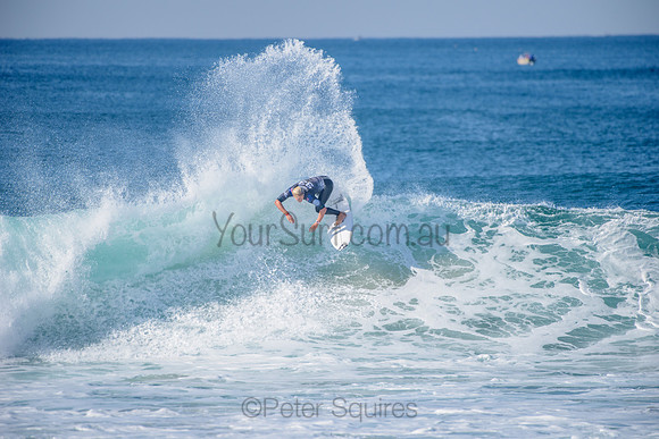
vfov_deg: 2.8
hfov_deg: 4.1
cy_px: 220
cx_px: 330
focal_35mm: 500
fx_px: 9154
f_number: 5.6
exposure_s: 1/1600
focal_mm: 500
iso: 160
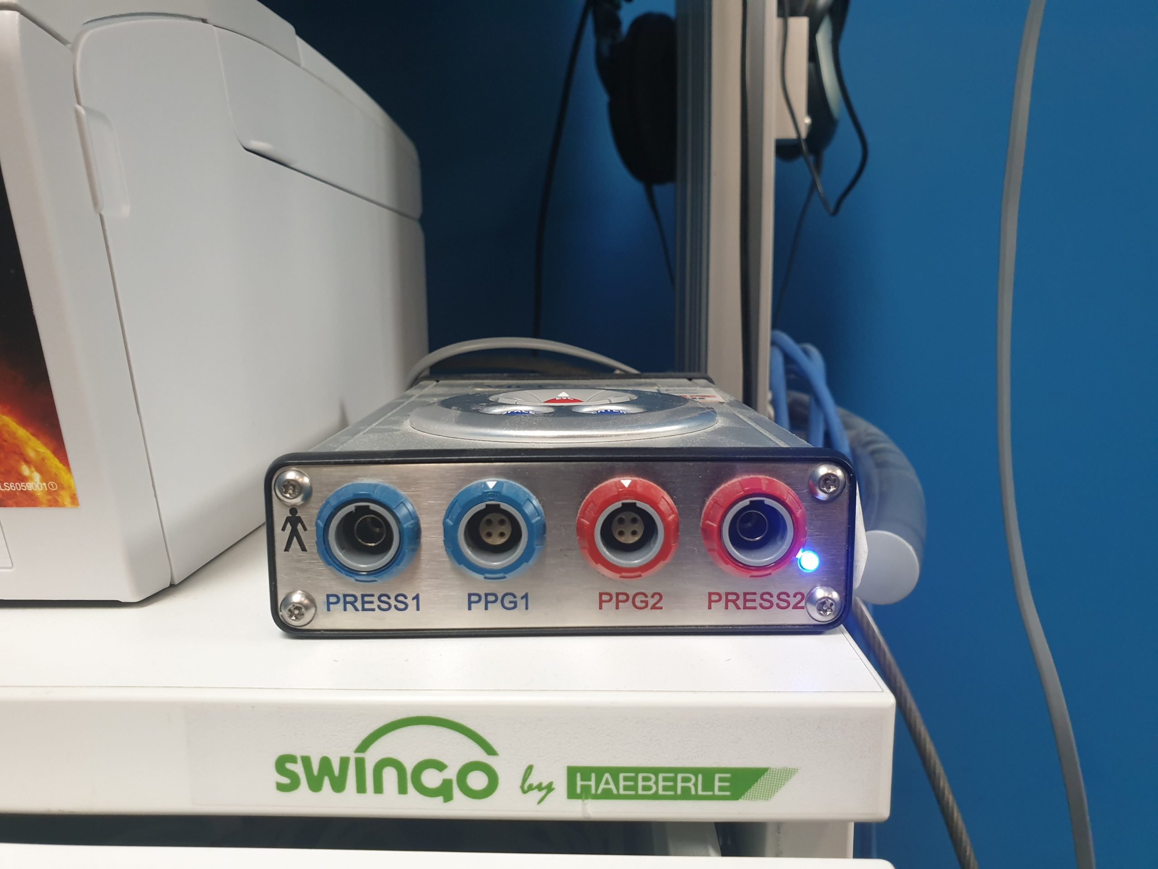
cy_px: 434
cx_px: 579
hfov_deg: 67.3
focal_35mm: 26
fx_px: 870
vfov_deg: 53.1
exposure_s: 1/50
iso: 200
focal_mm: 4.3
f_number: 2.4
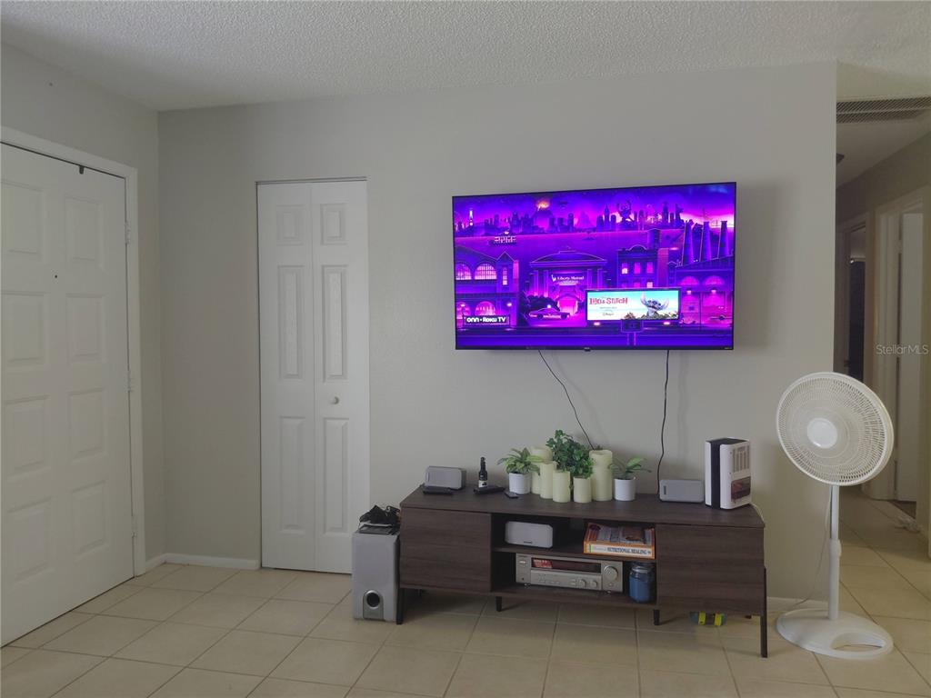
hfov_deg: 69.4
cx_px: 466
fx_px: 672
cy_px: 349
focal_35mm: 25
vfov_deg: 54.9
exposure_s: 1/60
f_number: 1.8
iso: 200
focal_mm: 4.69
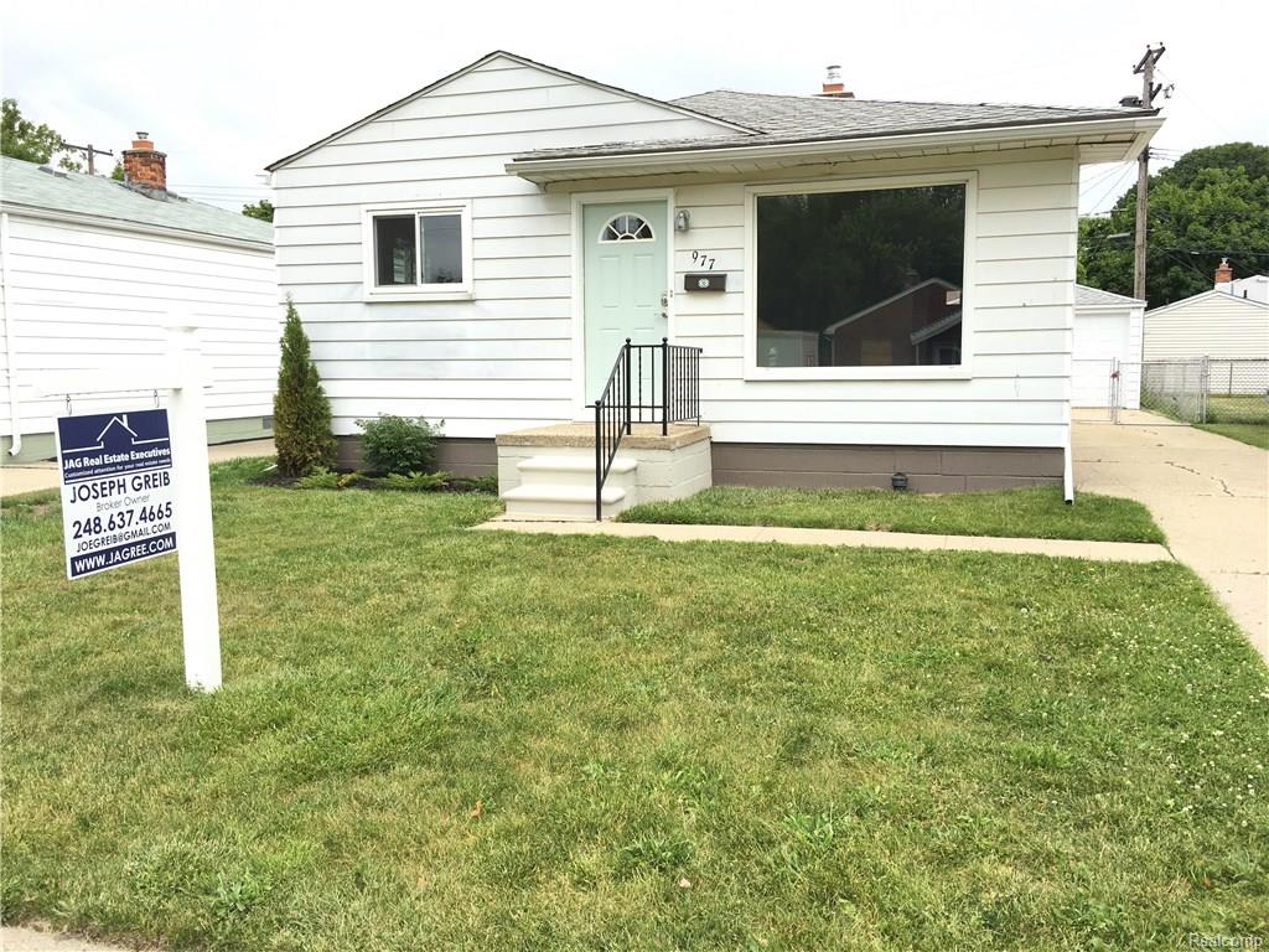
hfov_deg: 61.7
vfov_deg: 48.2
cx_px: 634
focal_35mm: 29
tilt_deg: -4.9
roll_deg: -0.1
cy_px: 476
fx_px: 1063
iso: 25
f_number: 2.2
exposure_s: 1/1040
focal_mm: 4.15
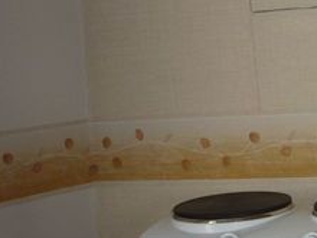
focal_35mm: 96
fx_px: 879
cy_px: 231
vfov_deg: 15.2
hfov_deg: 18.7
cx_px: 435
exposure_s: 1/30
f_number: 2.8
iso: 100
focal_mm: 5.5
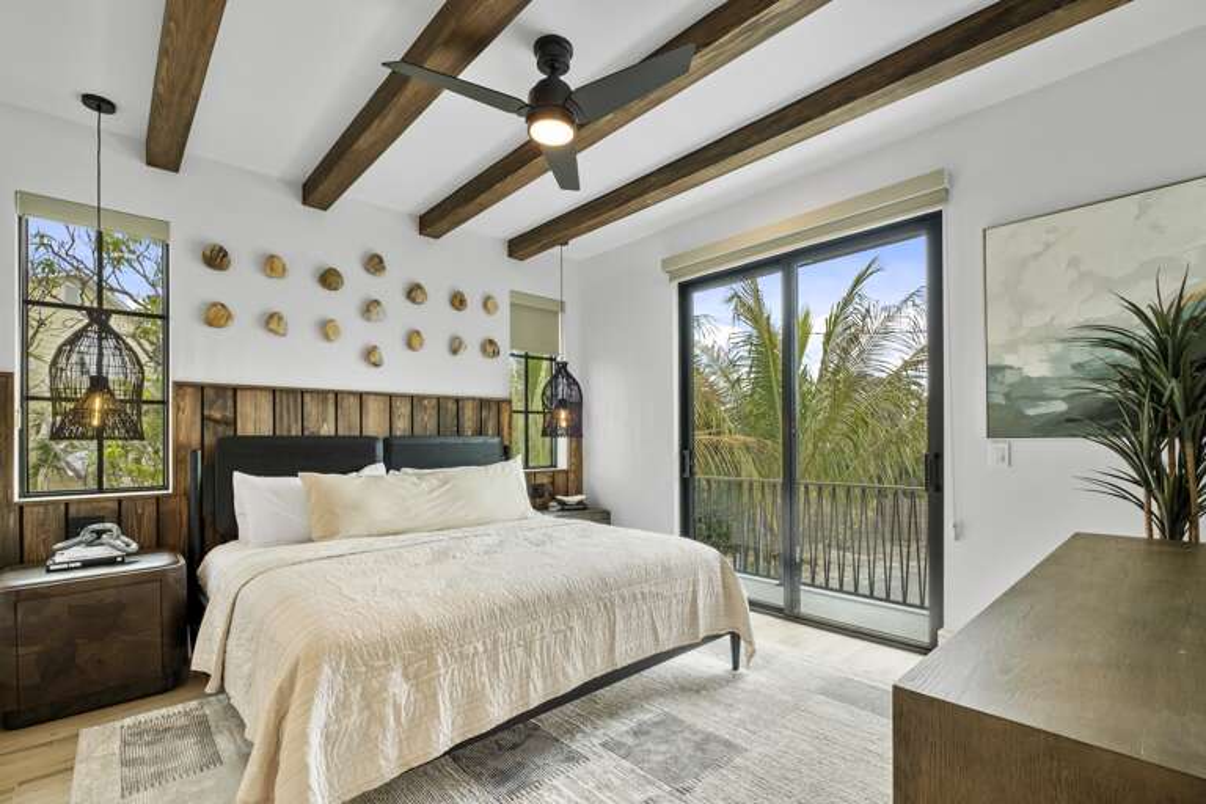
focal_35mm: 15
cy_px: 402
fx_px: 502
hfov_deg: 100.4
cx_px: 603
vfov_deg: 77.3
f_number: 9
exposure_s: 1/8
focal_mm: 10
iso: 320
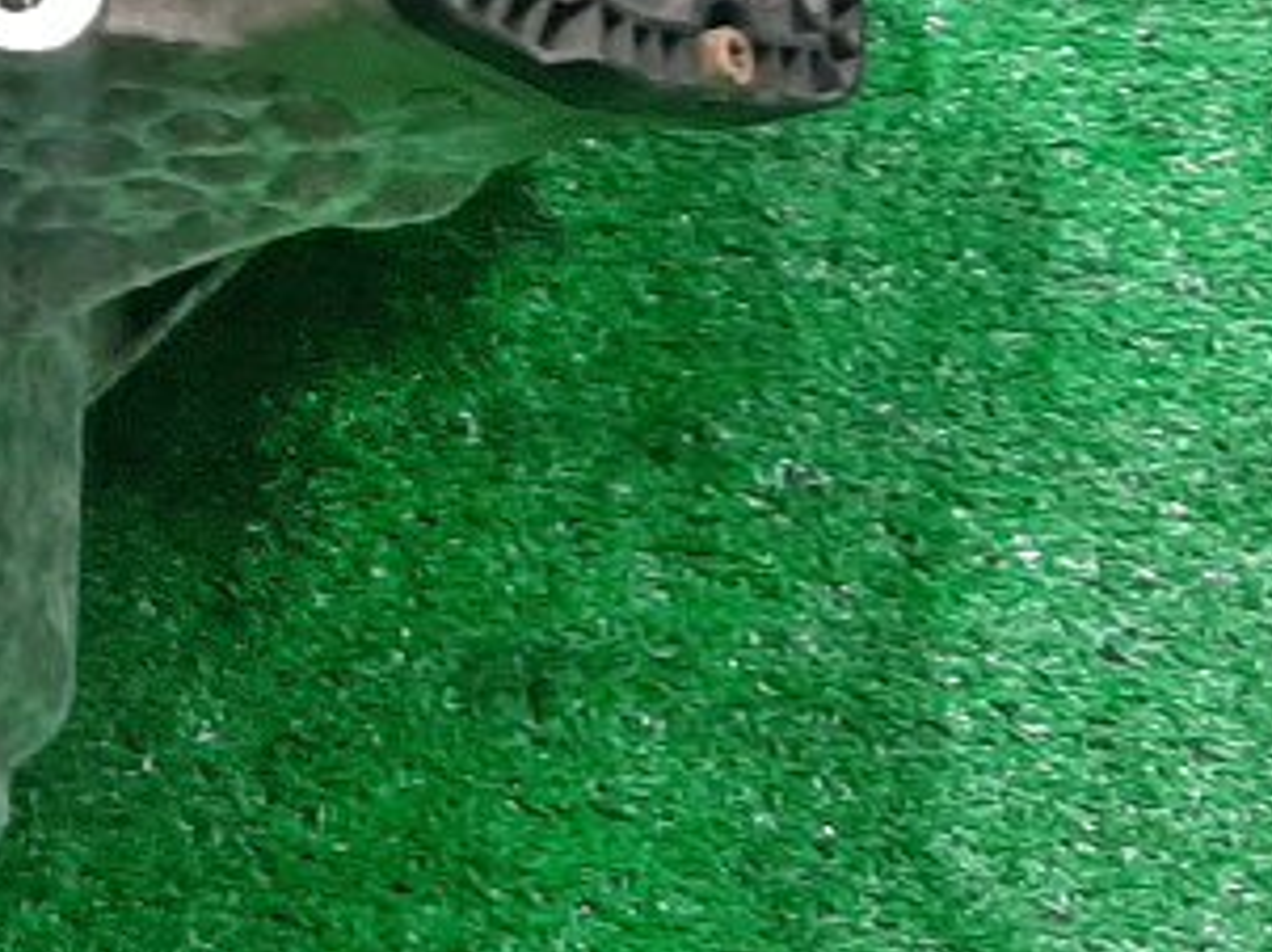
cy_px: -105
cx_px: -564
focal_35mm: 124
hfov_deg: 14.9
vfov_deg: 11.7
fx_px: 4553
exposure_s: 1/50
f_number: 1.7
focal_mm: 3.93
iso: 128
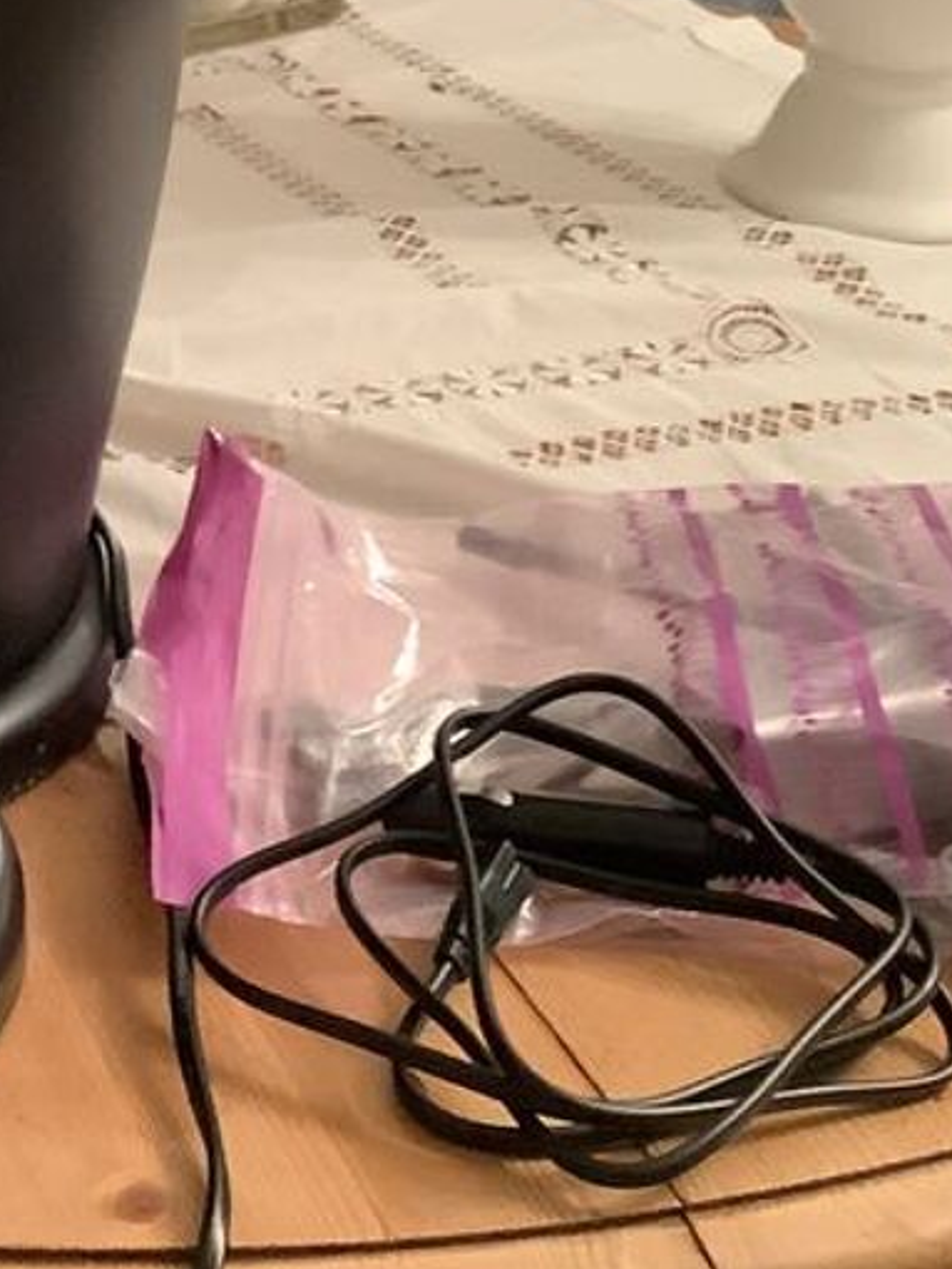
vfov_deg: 23.7
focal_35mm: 81
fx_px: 2968
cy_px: 248
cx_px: -167
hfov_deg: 17.4
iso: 500
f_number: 2.4
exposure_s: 1/25
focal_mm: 3.3
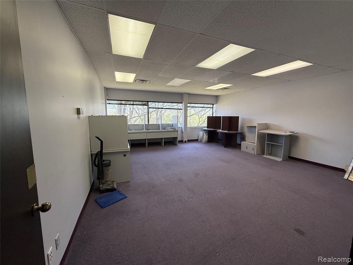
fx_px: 143
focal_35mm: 14
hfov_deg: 102.1
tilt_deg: -6.3
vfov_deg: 85.7
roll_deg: -0.8
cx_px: 176
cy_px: 132
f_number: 2.2
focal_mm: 2.22
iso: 160
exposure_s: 1/120
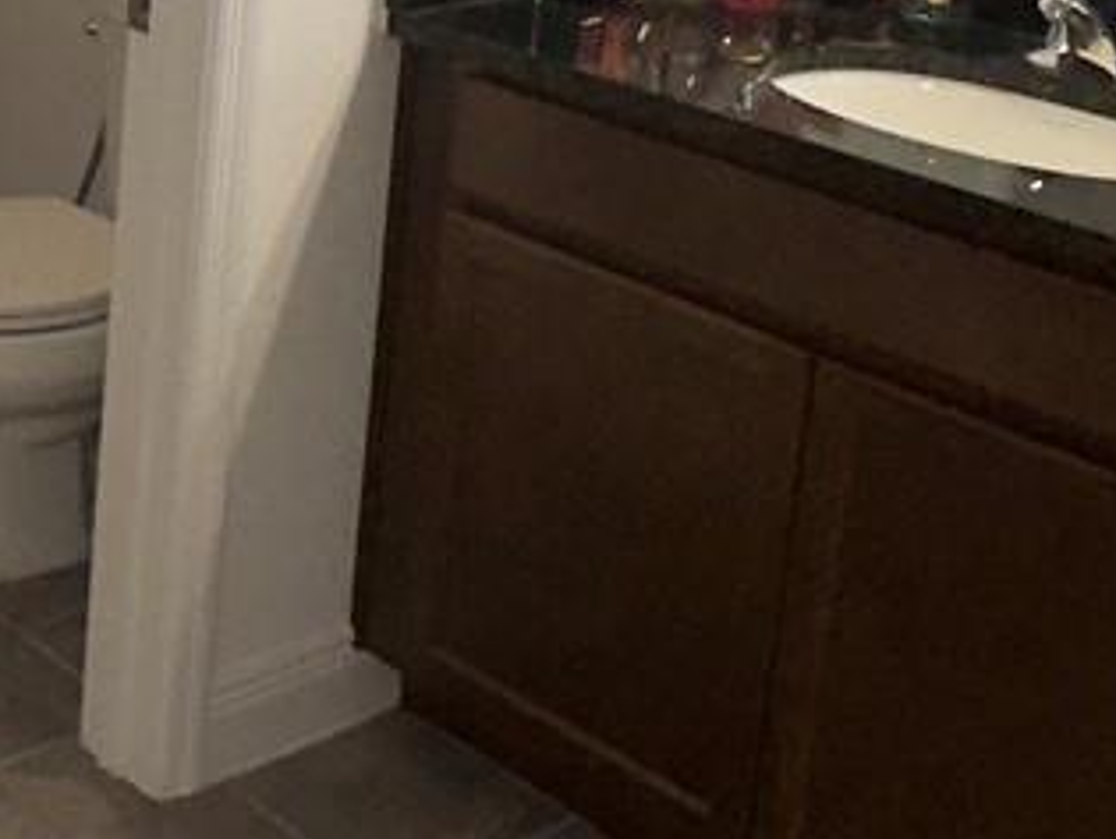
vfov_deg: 19.6
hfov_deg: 23.4
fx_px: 2292
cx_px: -432
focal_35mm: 71
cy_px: -152
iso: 50
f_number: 2.2
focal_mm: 2.22
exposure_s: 1/122
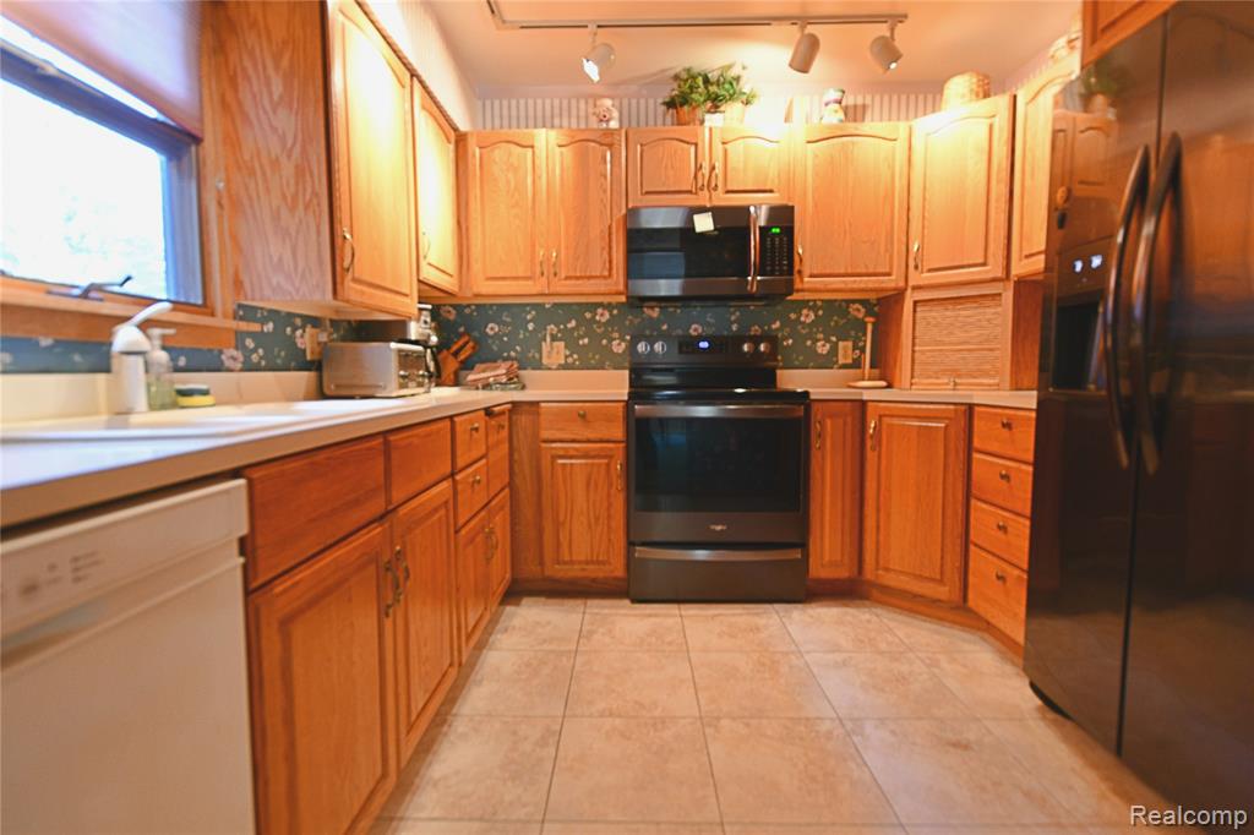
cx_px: 627
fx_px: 522
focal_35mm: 15
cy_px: 418
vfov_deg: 77.3
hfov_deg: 100.4
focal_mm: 10
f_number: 3.5
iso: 800
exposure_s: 1/20
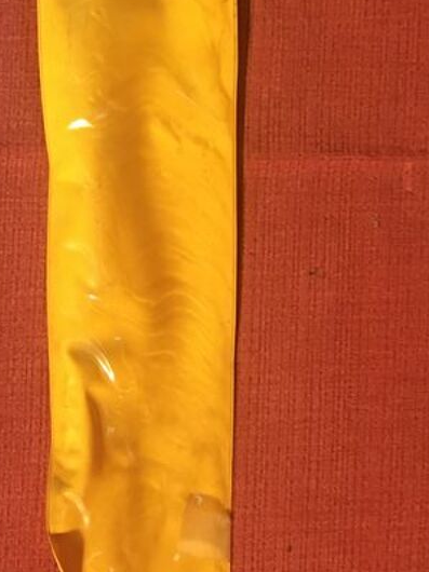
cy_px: 135
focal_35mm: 73
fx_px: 1207
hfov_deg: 19.4
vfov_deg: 26.3
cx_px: -25
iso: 250
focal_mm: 4.15
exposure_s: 1/33
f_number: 2.2
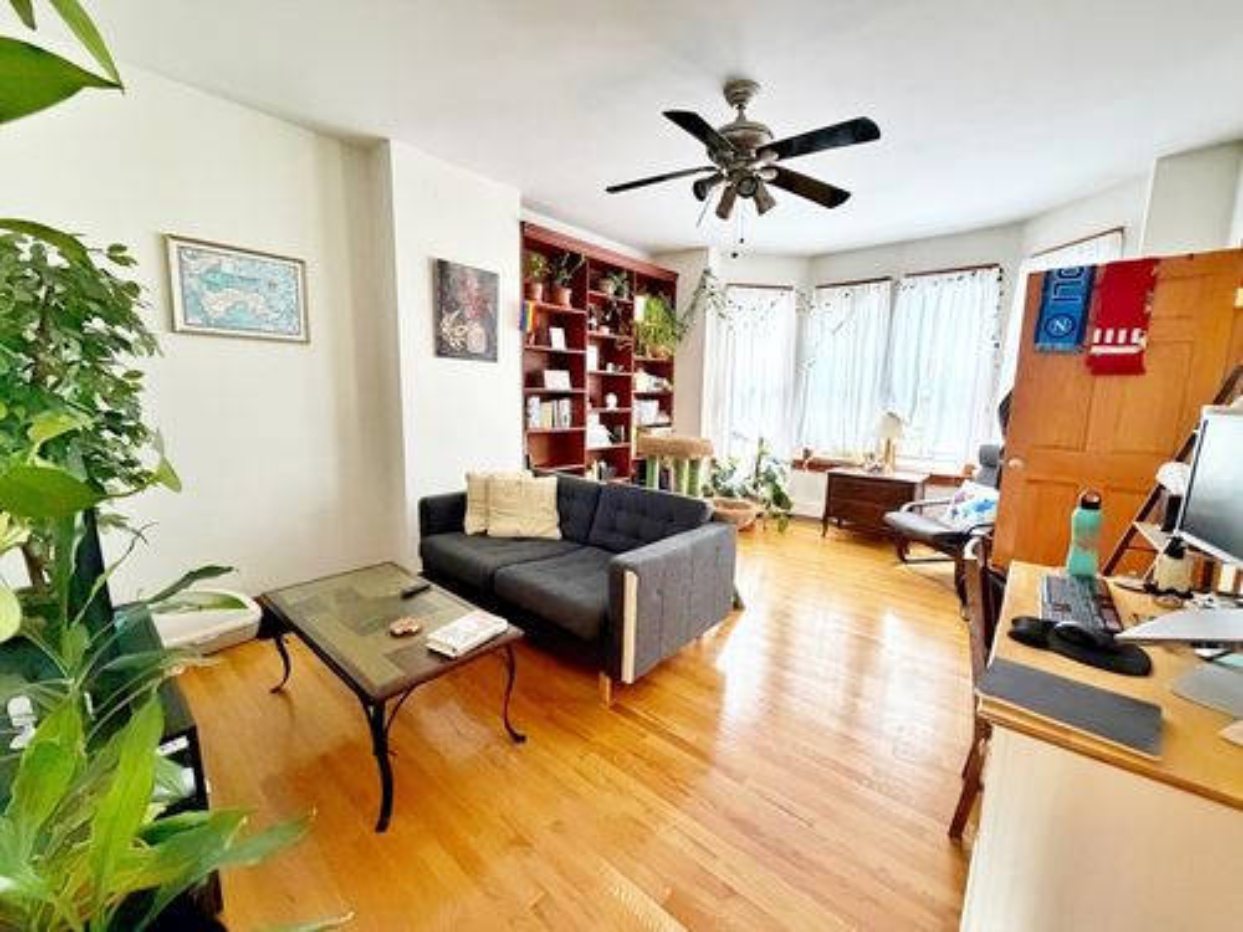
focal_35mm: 14
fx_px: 503
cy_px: 466
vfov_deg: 85.7
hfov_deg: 102.1
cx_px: 622
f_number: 2.2
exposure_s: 1/60
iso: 1000
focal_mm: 2.22
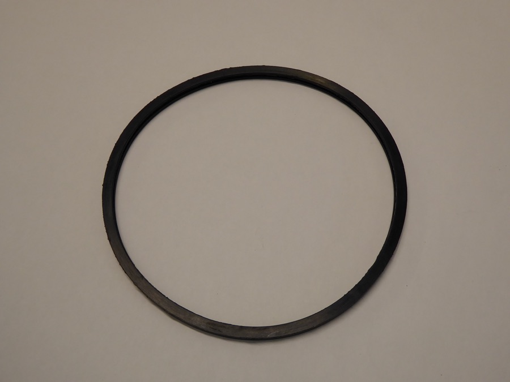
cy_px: 191
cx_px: 255
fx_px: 530
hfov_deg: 51.4
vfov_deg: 39.7
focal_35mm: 36
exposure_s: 1/60
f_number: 3.7
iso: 160
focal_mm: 6.3
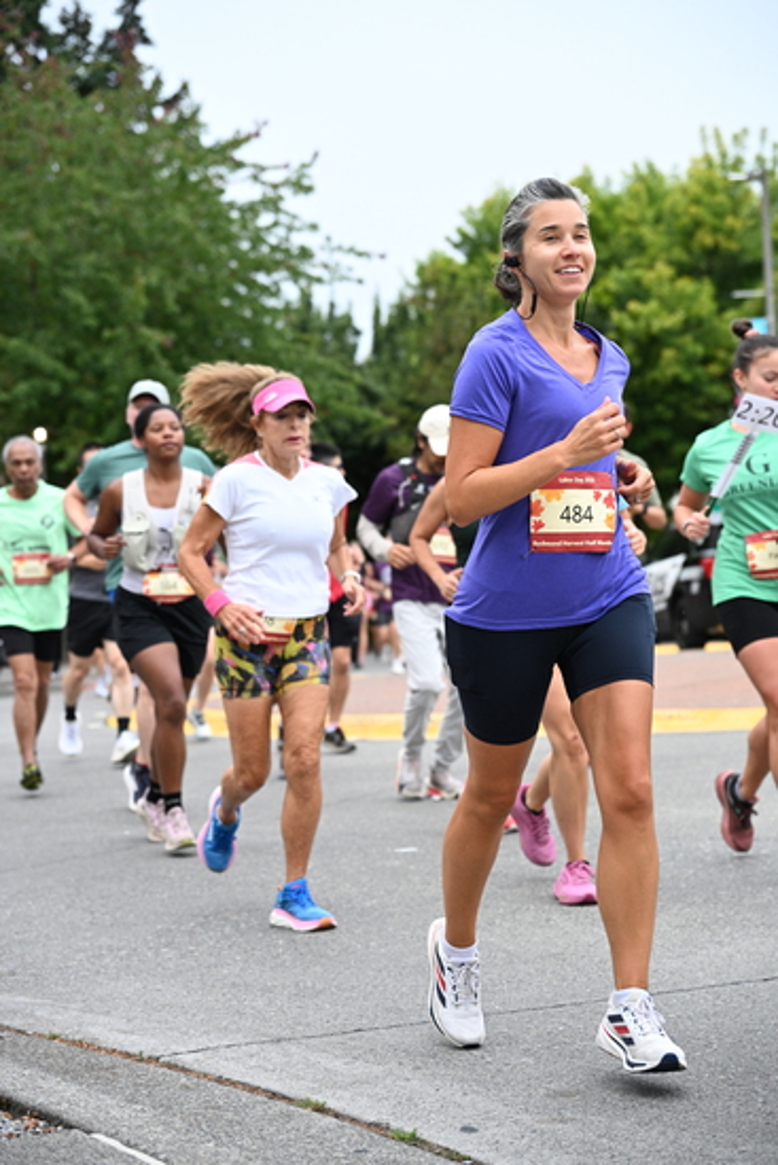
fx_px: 2332
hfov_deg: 18.9
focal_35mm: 72
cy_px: 582
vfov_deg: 28.1
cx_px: 389
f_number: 4
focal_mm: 72
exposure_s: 1/800
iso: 1600
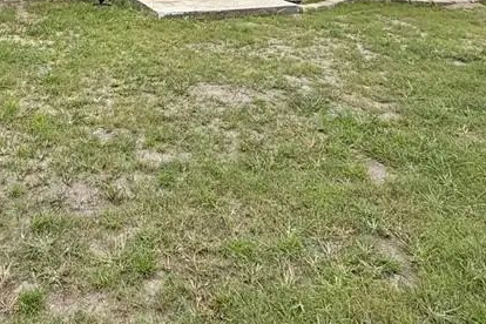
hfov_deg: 51.7
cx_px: 146
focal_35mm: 36
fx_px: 486
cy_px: -92
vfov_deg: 29.9
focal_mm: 2.22
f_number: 2.2
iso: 25
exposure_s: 1/770
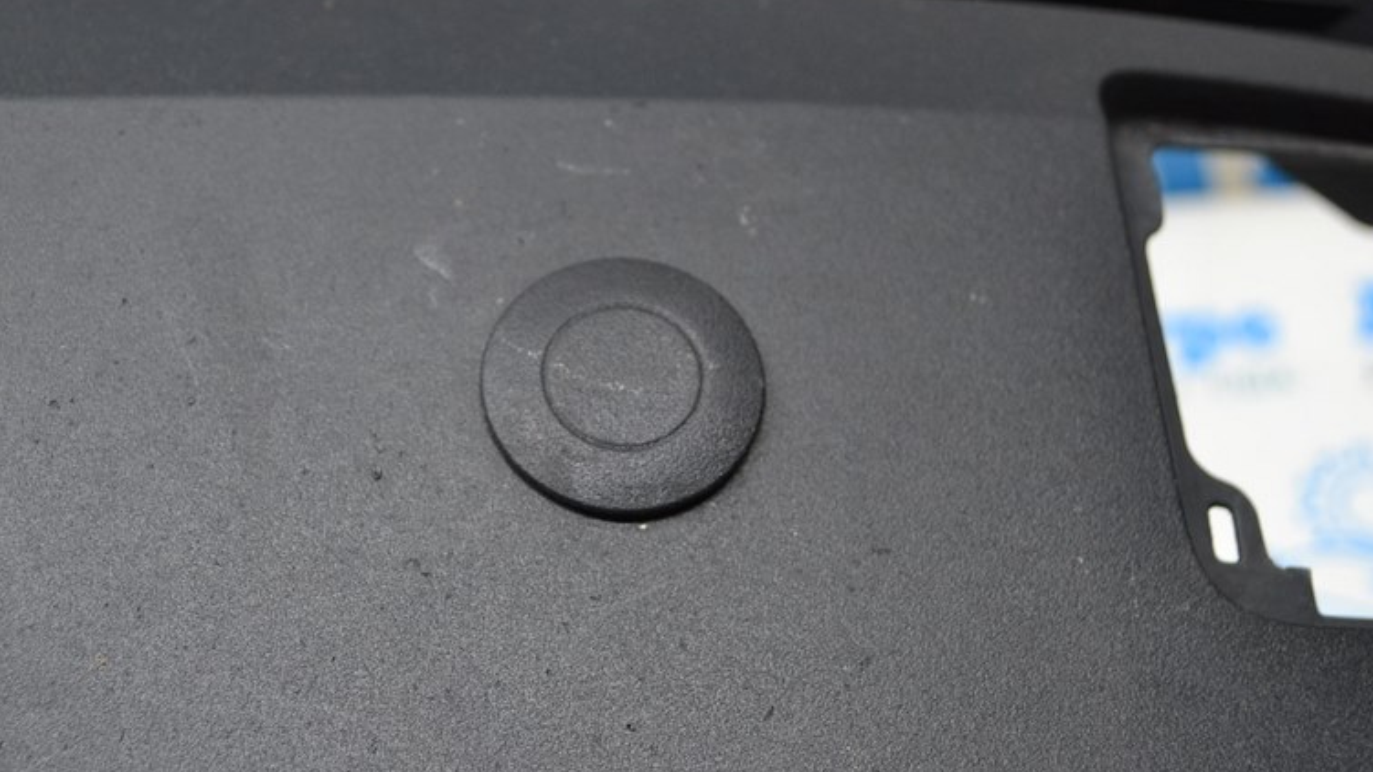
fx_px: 2184
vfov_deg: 20.0
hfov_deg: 34.9
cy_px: 343
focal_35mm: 60
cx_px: 627
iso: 450
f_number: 4.5
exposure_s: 1/60
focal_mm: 28
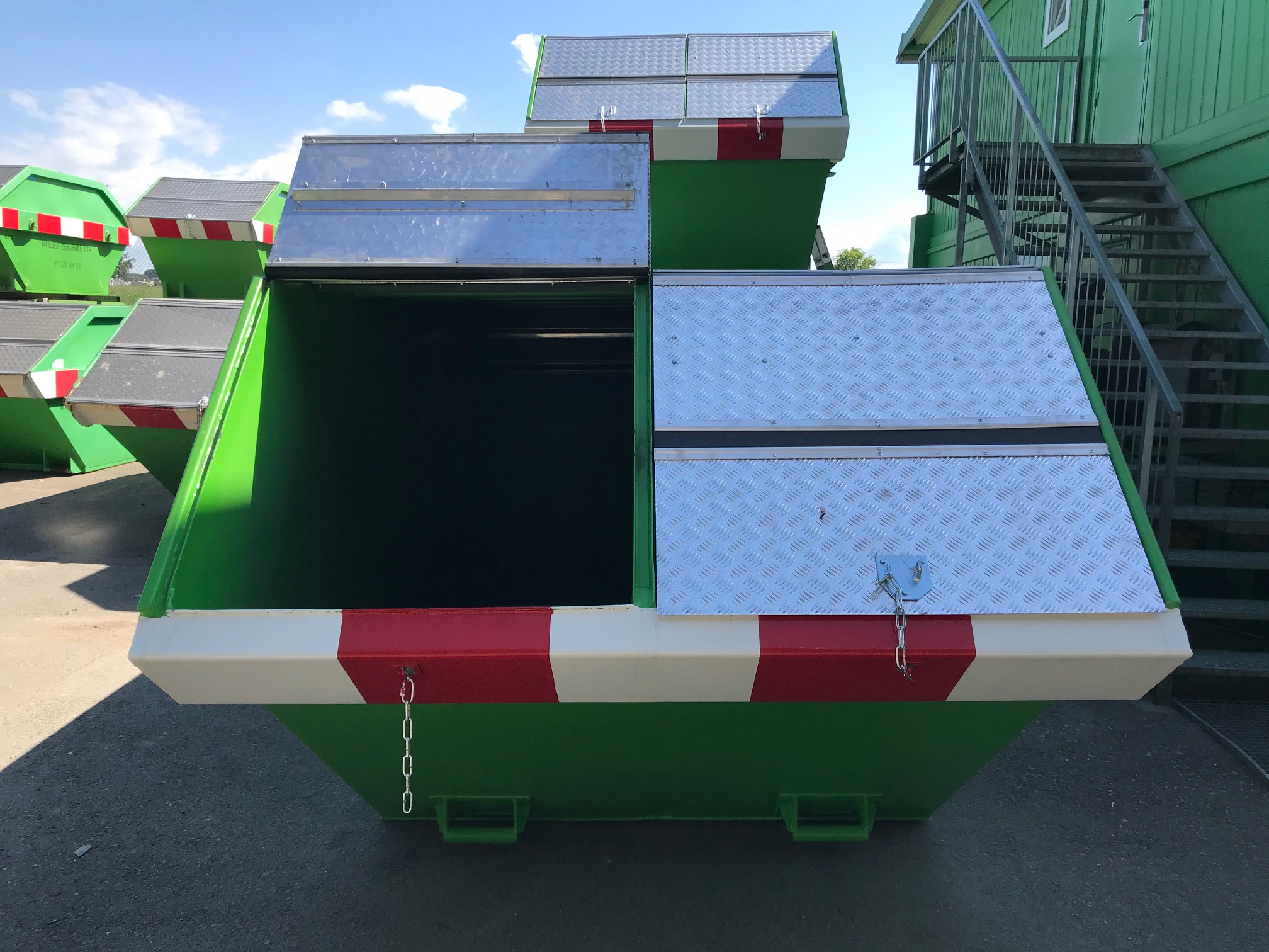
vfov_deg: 49.7
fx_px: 1026
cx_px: 634
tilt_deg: -6.8
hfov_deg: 63.4
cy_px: 476
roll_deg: -1.5
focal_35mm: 28
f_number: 1.8
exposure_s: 1/1350
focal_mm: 3.99
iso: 20
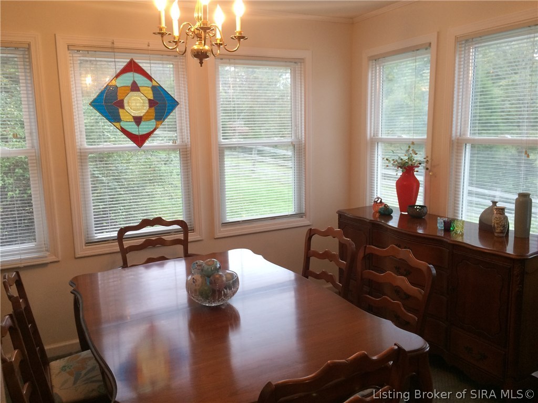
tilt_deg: -8.0
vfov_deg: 48.2
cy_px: 202
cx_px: 269
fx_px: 451
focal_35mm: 29
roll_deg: +0.0
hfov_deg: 61.7
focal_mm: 4.15
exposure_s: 1/30
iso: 125
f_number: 2.2
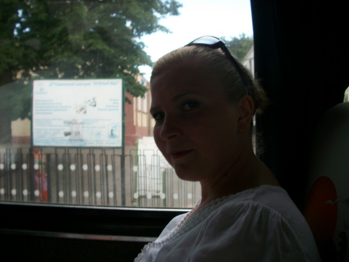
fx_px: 353
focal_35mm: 35
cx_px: 174
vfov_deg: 40.7
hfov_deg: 52.6
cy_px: 131
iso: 80
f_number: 3.1
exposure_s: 1/80
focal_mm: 6.3
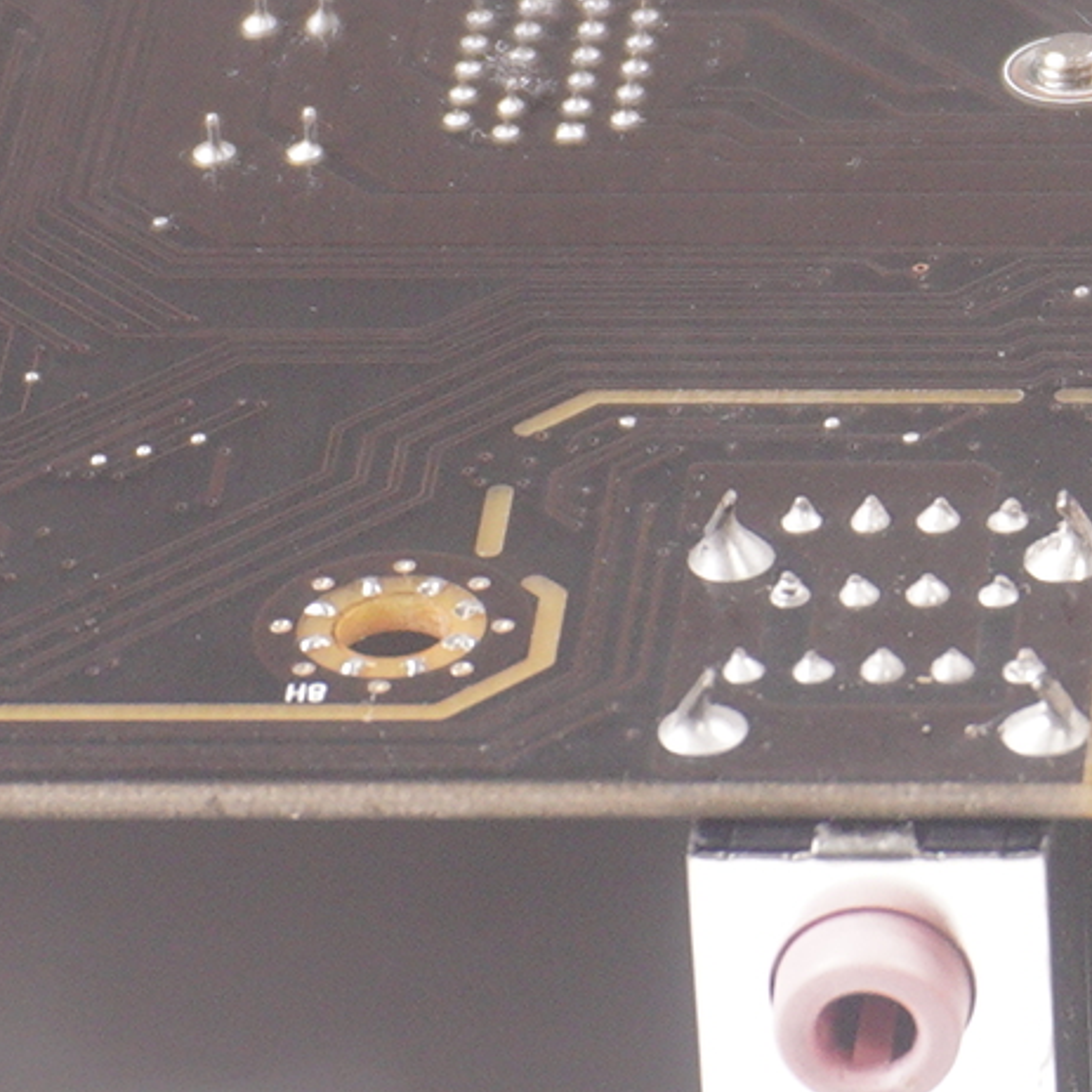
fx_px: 10342
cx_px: 1509
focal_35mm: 290
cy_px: 196
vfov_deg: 6.0
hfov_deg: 6.0
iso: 640
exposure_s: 1/160
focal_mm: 35
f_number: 5.6
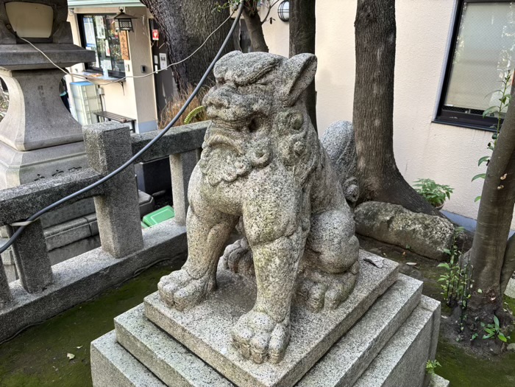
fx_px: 387
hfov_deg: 67.3
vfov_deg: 53.1
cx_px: 258
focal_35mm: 26
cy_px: 194
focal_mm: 5.96
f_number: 1.6
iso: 64
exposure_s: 1/121
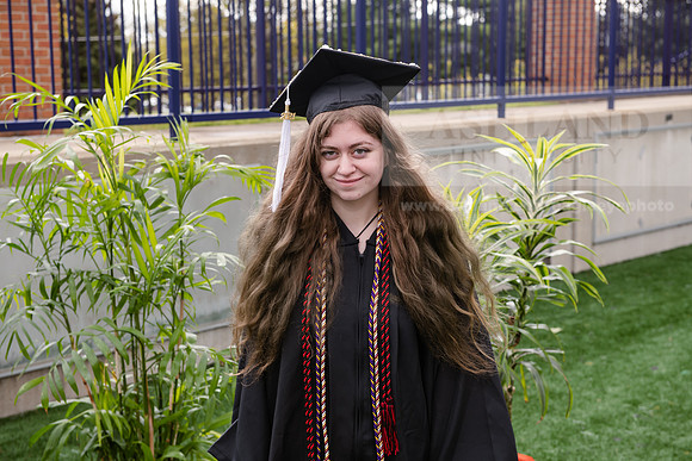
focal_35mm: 60
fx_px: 1154
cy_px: 230
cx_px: 346
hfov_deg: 33.4
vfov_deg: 22.6
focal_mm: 60
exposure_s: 1/200
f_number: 5.6
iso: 320
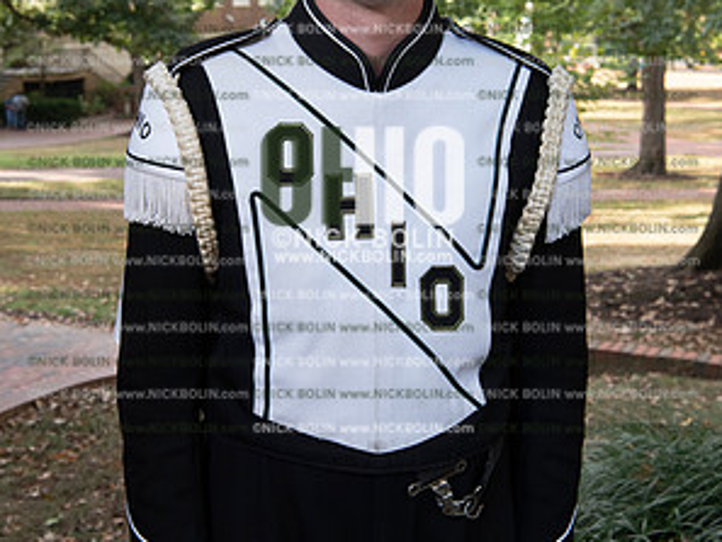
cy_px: 194
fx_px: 1335
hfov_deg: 30.3
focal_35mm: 64
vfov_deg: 22.9
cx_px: 362
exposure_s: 1/100
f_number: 8
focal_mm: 44
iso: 800
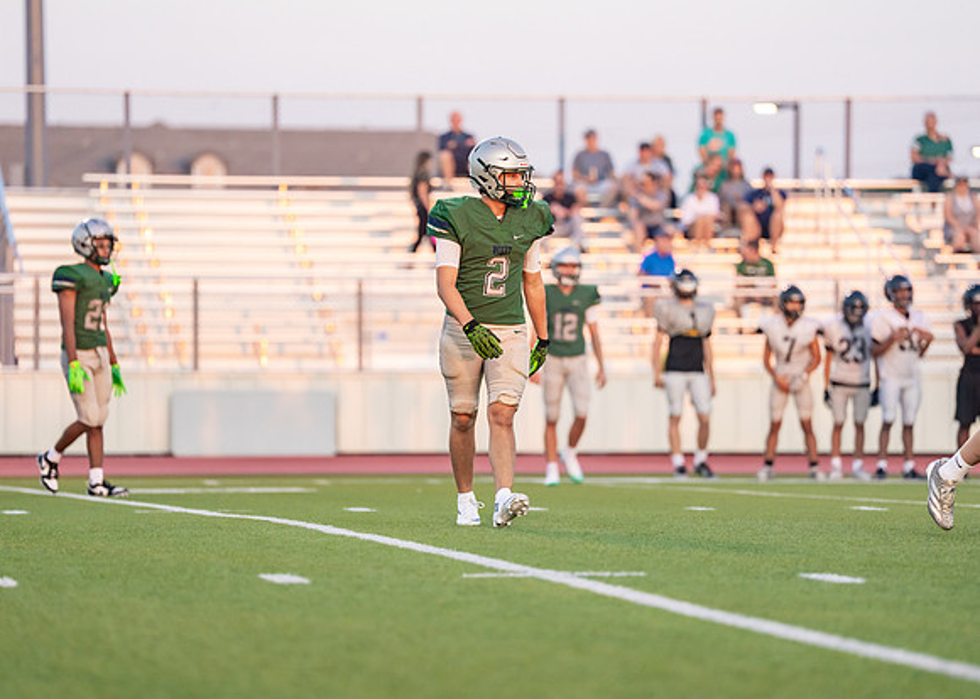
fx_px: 6360
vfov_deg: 6.3
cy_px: 349
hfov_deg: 8.8
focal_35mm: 229
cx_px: 507
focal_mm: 200
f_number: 3.2
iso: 1600
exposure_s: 1/1600
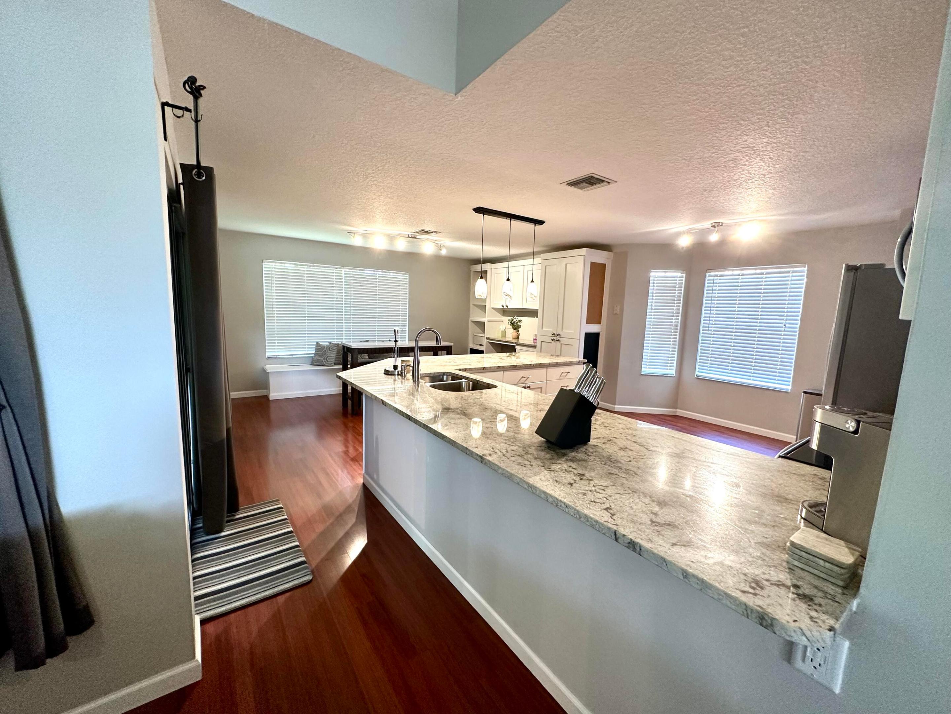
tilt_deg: -7.4
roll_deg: -1.8
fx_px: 385
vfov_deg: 85.7
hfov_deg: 102.1
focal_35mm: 14
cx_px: 476
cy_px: 357
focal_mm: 2.22
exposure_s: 1/60
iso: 200
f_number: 2.2
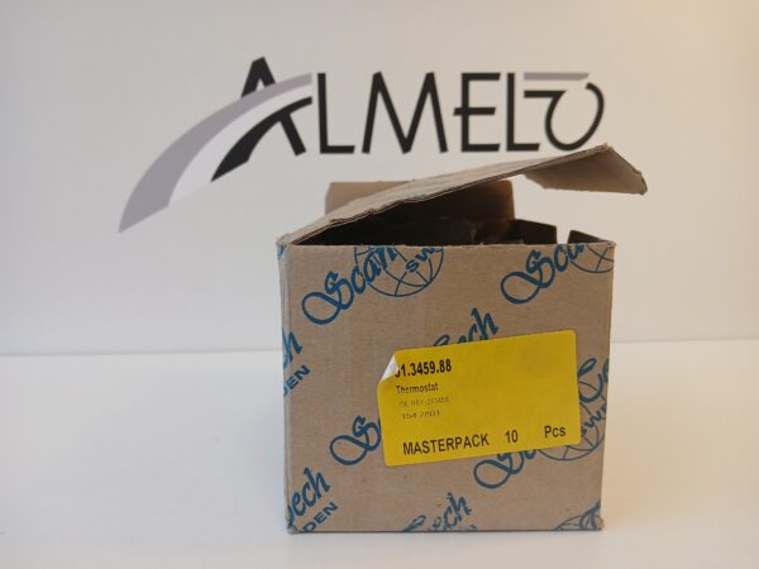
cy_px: 284
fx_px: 570
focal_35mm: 26
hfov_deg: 67.3
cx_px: 380
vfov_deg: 53.1
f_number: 1.8
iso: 64
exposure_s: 1/50
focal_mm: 3.98
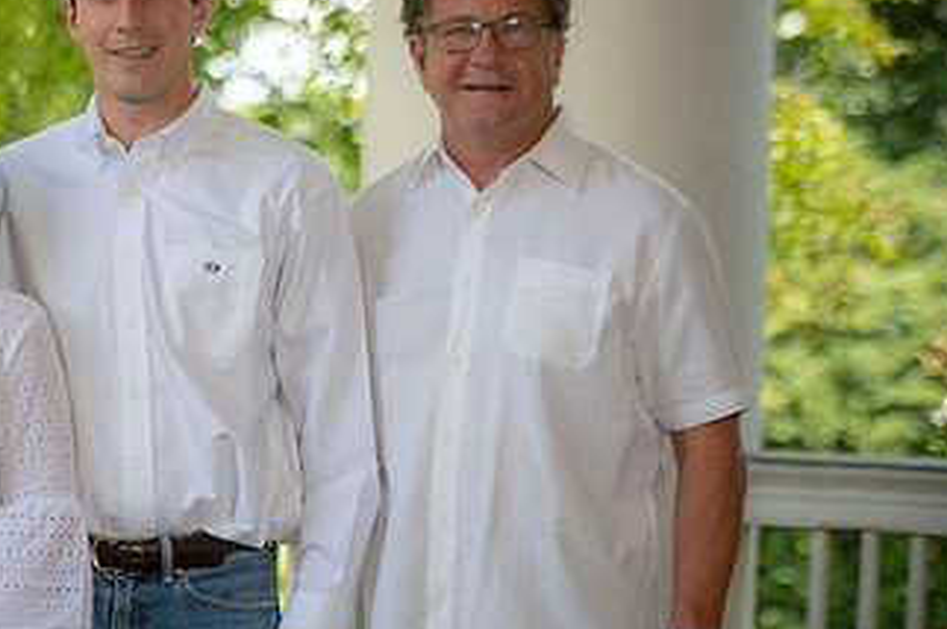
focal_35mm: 126
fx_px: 3311
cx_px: 147
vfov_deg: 10.9
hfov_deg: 16.1
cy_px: 332
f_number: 2.8
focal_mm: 70
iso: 100
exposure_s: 1/250
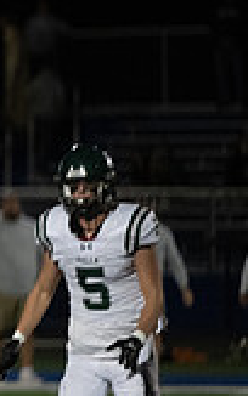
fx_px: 6267
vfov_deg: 3.6
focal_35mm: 580
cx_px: -389
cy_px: 351
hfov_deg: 2.3
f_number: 2.8
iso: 5000
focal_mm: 160
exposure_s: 1/1600
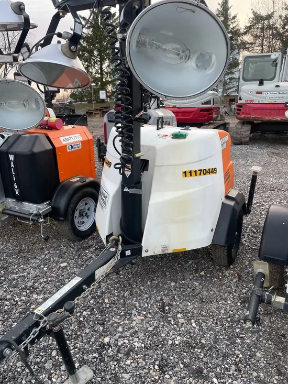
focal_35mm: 26
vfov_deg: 67.3
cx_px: 144
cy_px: 192
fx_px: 288
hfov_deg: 53.1
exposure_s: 1/121
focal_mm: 4.2
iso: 64
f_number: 1.6
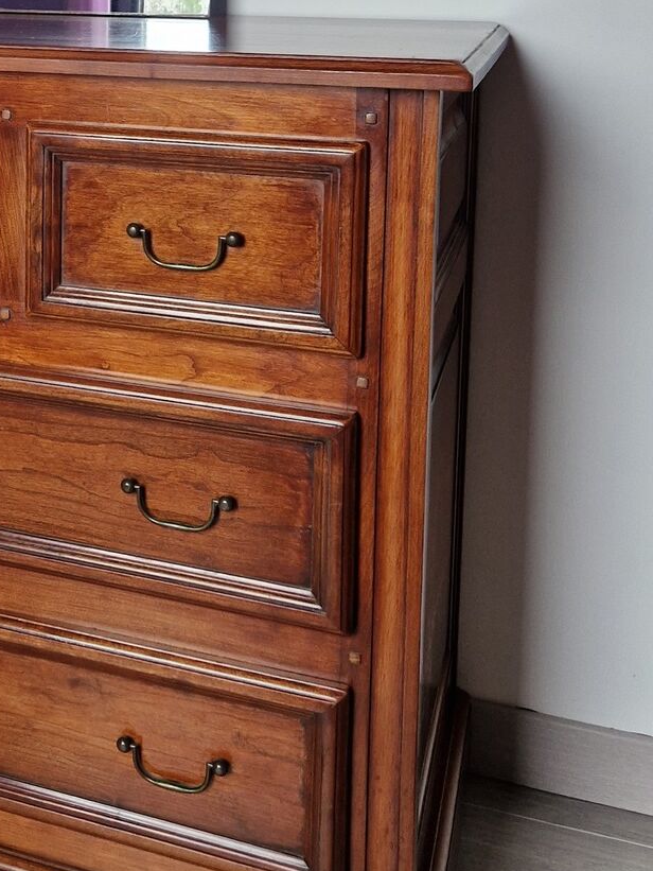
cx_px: -45
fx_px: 1408
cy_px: 109
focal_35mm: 56
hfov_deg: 24.5
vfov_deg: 32.8
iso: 160
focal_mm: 5.4
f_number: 1.8
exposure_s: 1/100
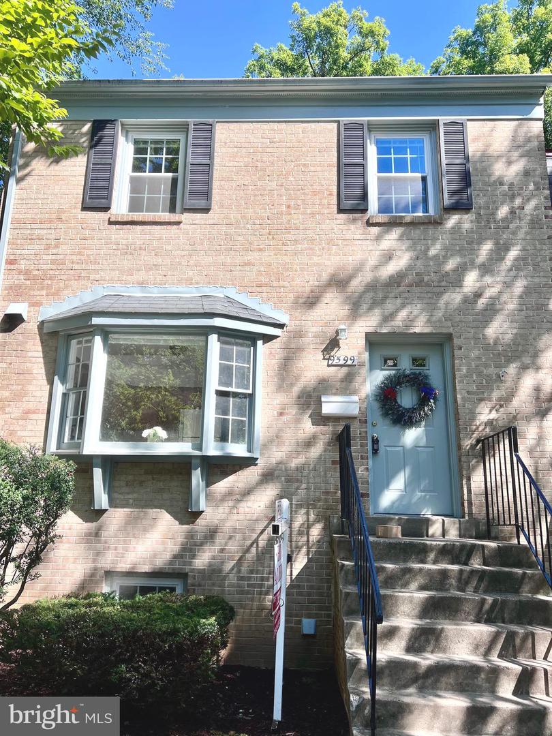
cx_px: 276
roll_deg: -0.8
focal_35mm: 26
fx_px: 553
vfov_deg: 67.3
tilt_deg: +15.1
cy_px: 368
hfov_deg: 53.1
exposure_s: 1/2208
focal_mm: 5.7
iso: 50
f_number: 1.5
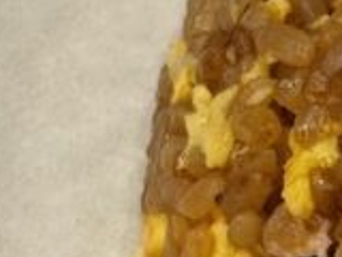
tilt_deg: -55.2
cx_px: 705
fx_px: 3280
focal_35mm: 332
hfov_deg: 5.8
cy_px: 304
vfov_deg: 4.5
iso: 64
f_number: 1.6
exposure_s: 1/50
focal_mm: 5.96
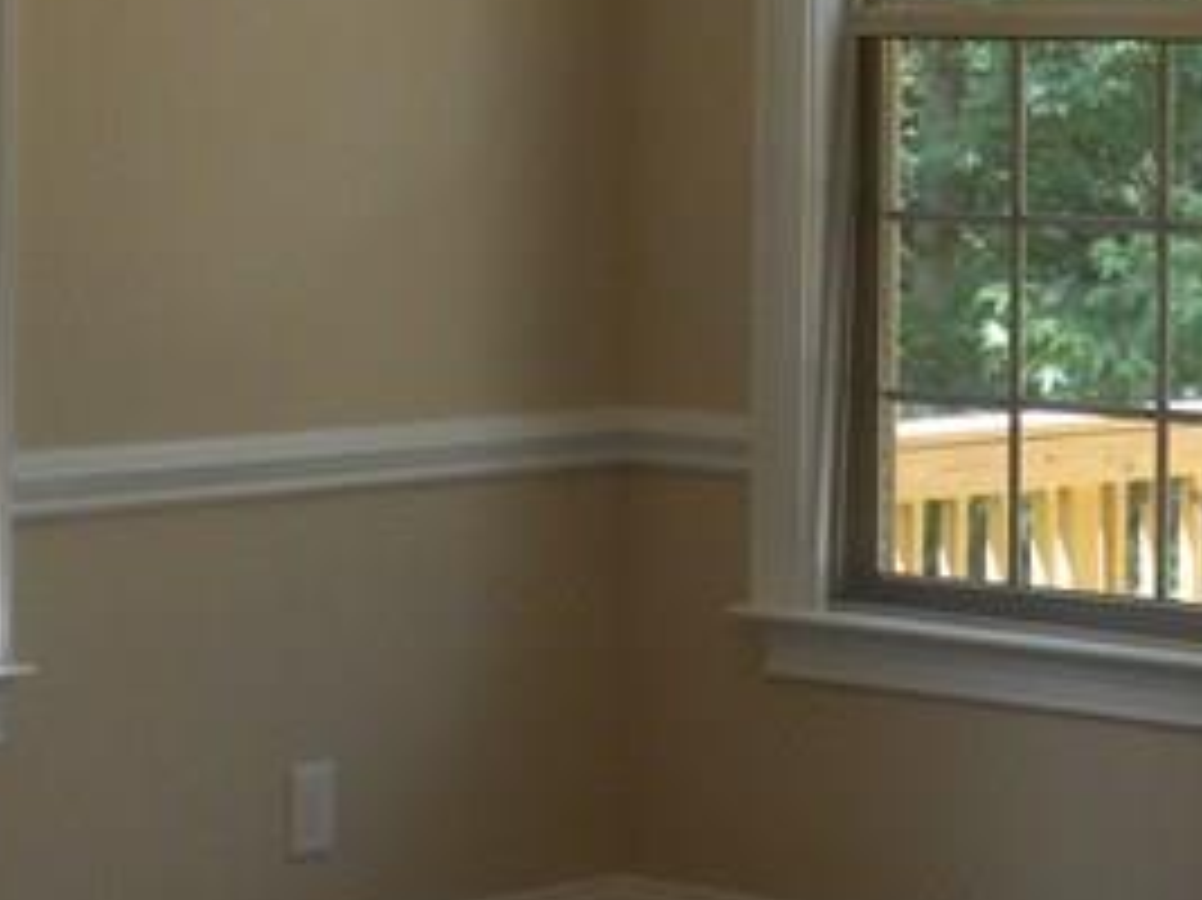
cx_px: 882
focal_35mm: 142
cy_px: 72
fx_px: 4929
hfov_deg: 13.9
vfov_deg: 10.4
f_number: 3.5
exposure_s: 1/61.8
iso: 118
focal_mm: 6.6
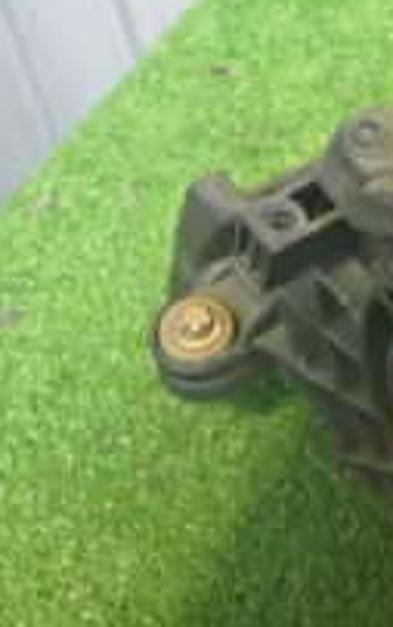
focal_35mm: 94
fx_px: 1610
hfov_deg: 12.2
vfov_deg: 22.0
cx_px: 817
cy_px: 210
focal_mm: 5.4
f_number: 2.3
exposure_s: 1/30
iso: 500
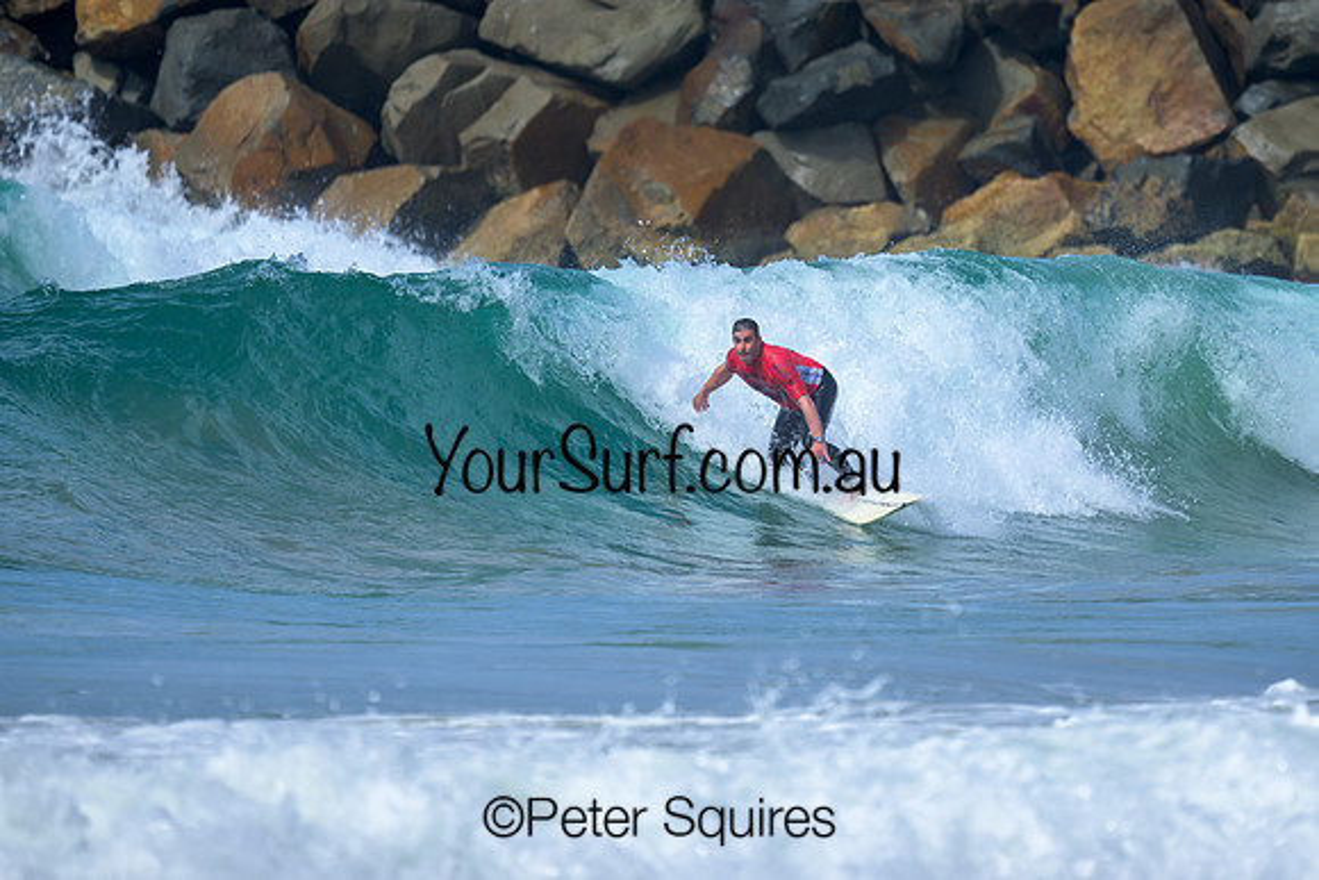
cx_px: 770
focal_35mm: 1100
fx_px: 40304
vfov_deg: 1.3
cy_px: 336
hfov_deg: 1.9
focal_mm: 800
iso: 220
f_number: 6.3
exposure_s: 1/2000
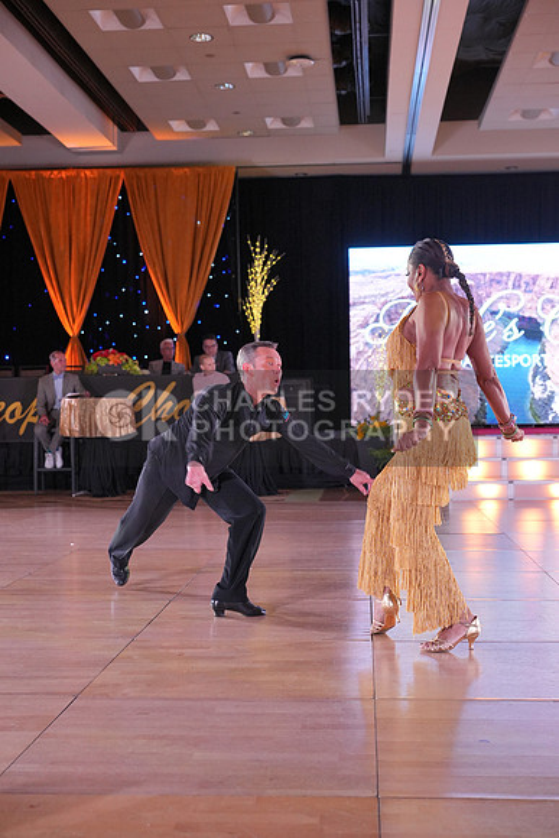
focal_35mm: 50
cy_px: 419
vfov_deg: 39.6
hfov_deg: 27.0
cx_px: 280
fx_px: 1164
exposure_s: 1/400
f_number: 4
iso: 2500
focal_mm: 50
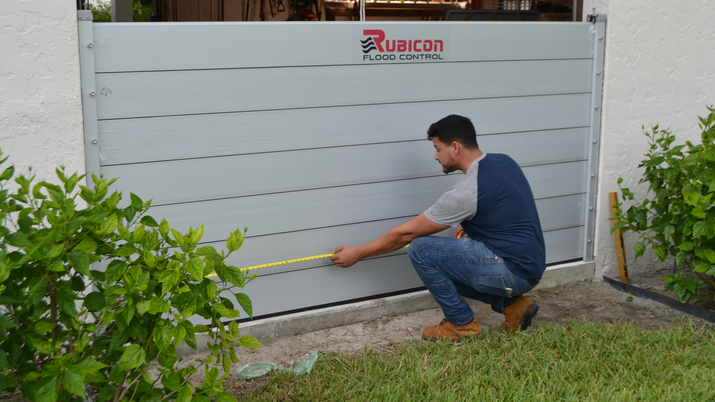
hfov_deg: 45.5
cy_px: 161
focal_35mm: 45
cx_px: 365
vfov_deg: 26.5
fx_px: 853
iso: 110
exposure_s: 1/125
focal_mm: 28
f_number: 5.6
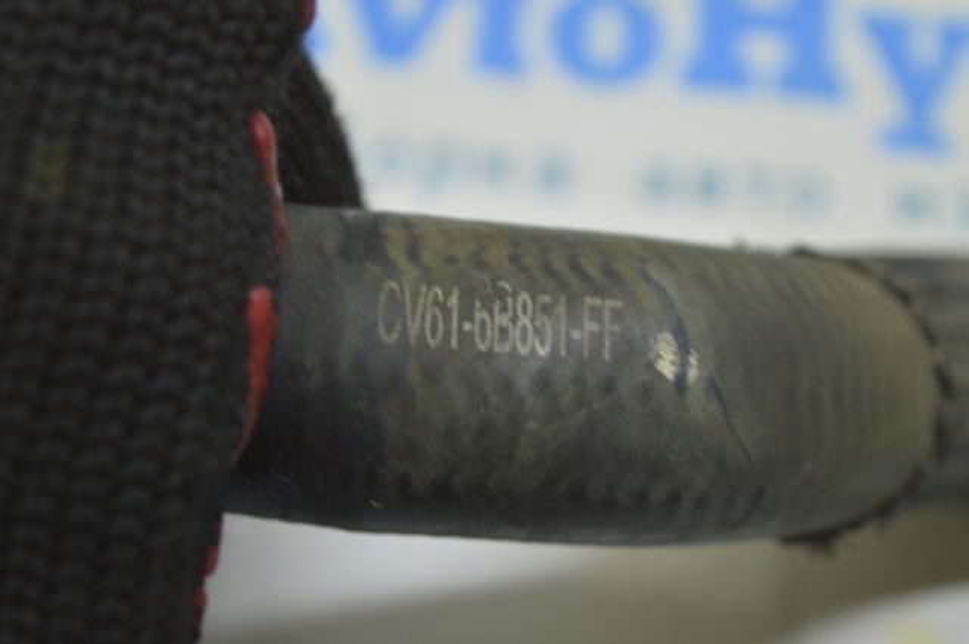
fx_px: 2218
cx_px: 484
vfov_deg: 16.5
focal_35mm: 82
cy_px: 322
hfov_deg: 24.6
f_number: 5.6
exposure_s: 1/20
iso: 400
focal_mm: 55
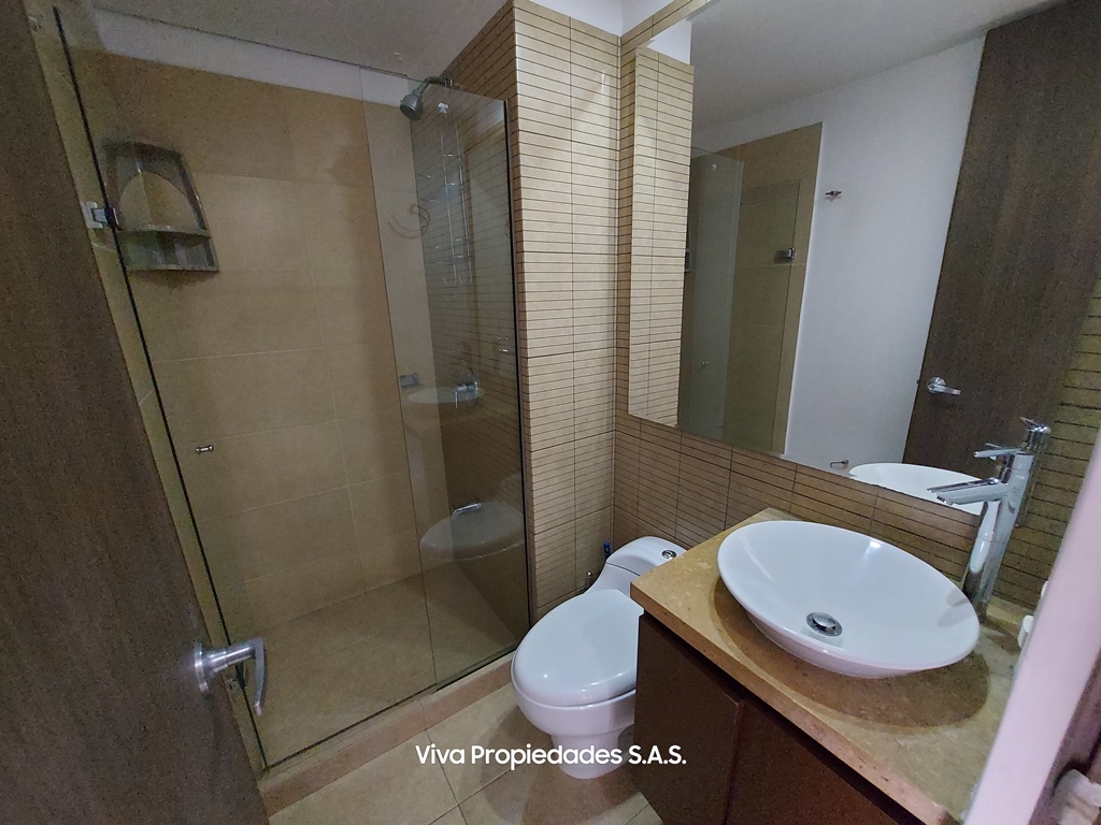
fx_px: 413
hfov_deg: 106.2
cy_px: 412
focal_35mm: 13
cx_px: 550
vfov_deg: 89.9
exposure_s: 1/24
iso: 500
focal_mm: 1.74
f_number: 2.2
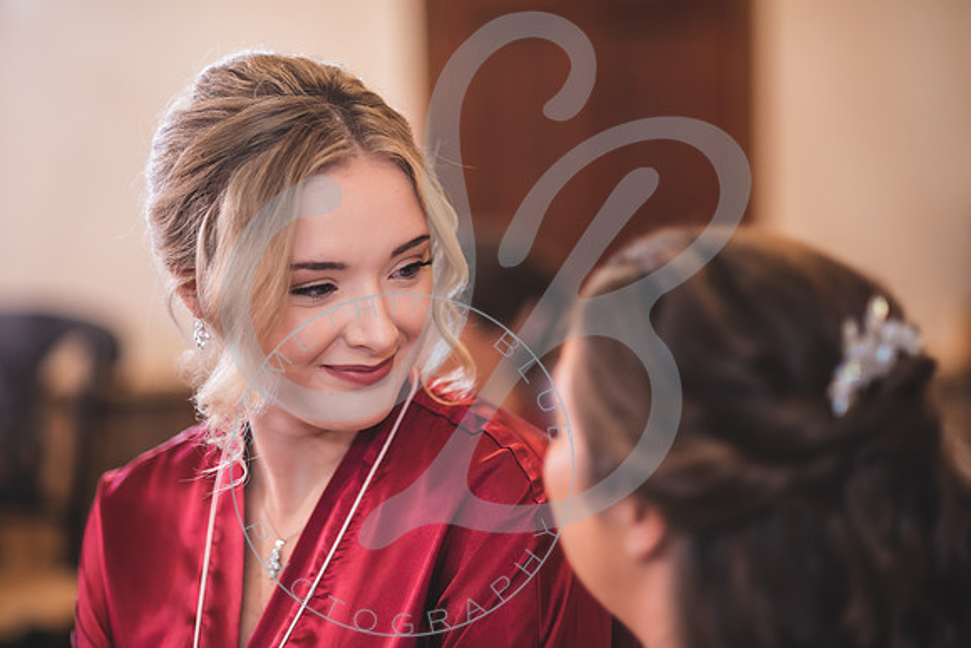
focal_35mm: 85
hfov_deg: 23.9
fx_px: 2293
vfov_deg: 16.1
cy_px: 324
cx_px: 486
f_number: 1.8
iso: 500
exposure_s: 1/125
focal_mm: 85
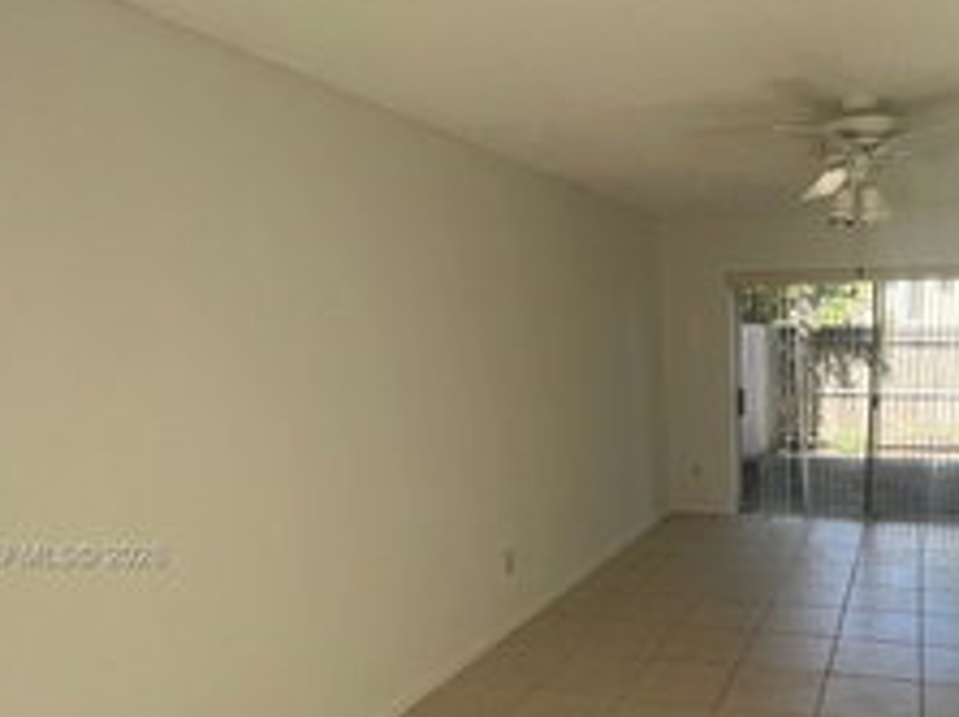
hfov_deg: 64.9
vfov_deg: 51.9
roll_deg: +0.4
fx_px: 692
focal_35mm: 25
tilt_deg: -16.9
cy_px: 557
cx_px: 728
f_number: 1.8
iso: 32
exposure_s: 1/206
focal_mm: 1.57
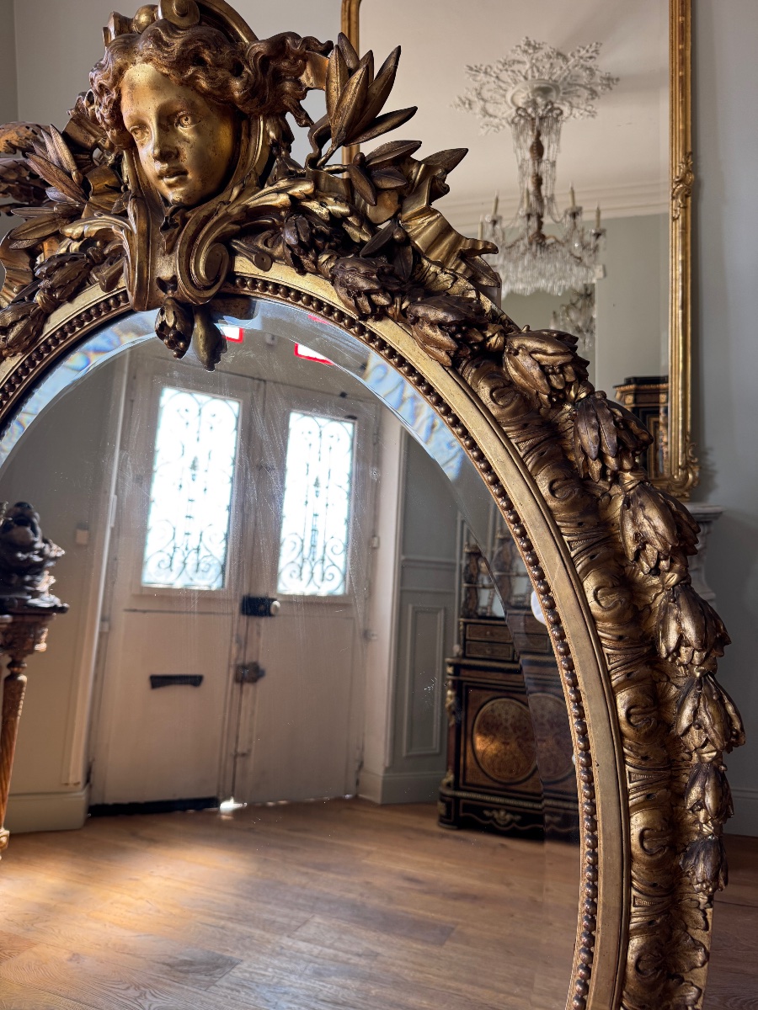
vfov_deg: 71.6
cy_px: 505
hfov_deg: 56.8
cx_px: 379
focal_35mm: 24
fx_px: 701
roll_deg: +1.6
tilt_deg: -2.8
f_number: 1.78
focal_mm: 6.76
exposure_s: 1/121
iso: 125
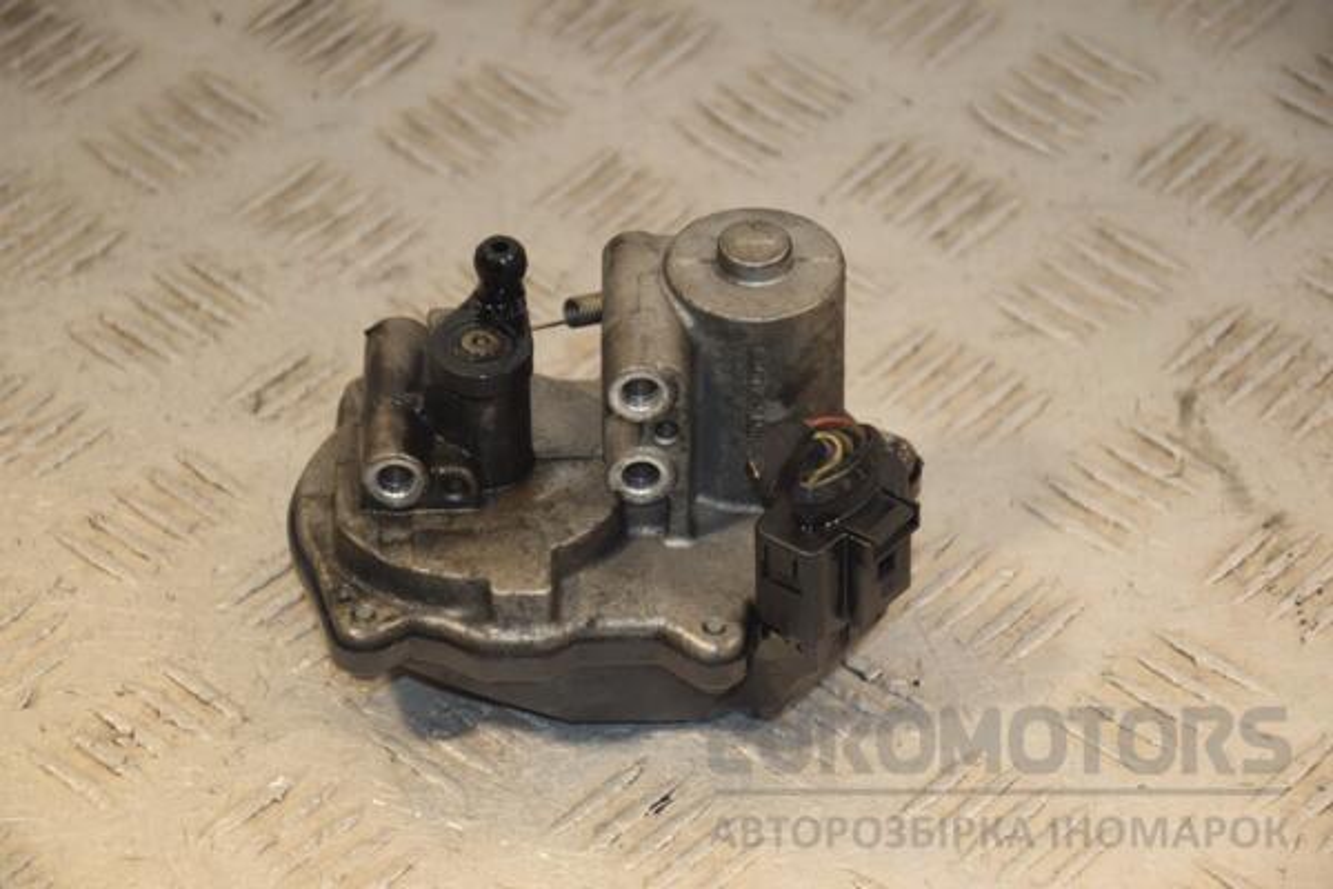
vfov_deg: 9.9
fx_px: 5109
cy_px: 444
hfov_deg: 14.9
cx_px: 666
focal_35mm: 138
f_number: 6.3
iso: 800
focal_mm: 92
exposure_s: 1/200
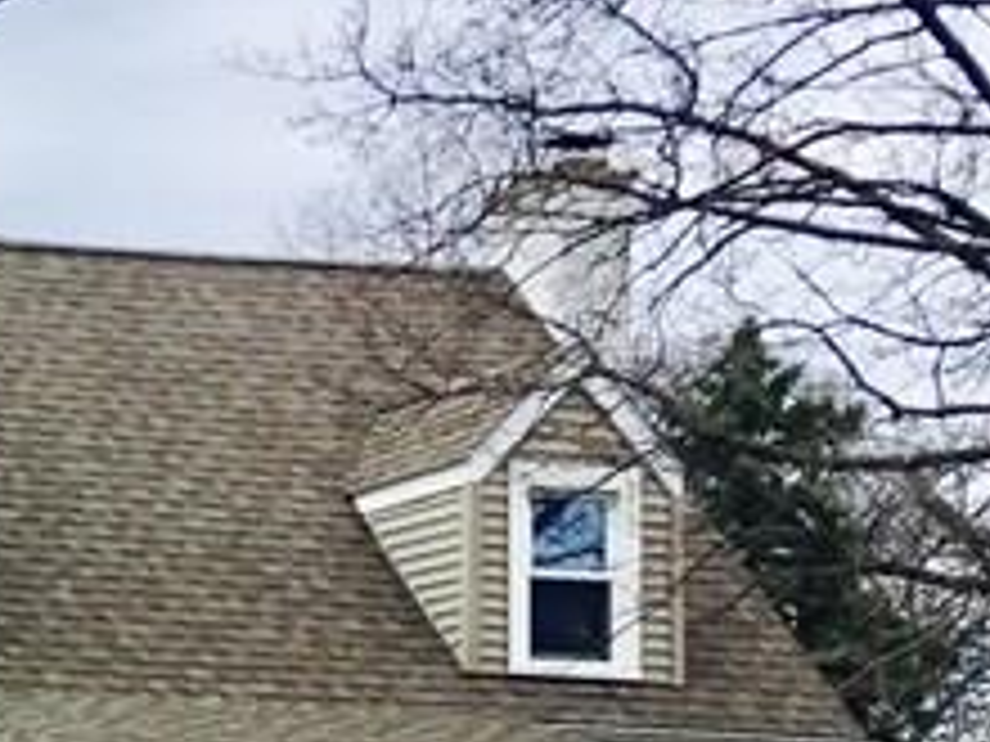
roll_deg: -1.5
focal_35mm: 135
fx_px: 3861
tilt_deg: +2.8
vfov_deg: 10.7
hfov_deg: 13.2
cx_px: -788
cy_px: 980
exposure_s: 1/1479
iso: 25
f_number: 2.2
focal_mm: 4.15
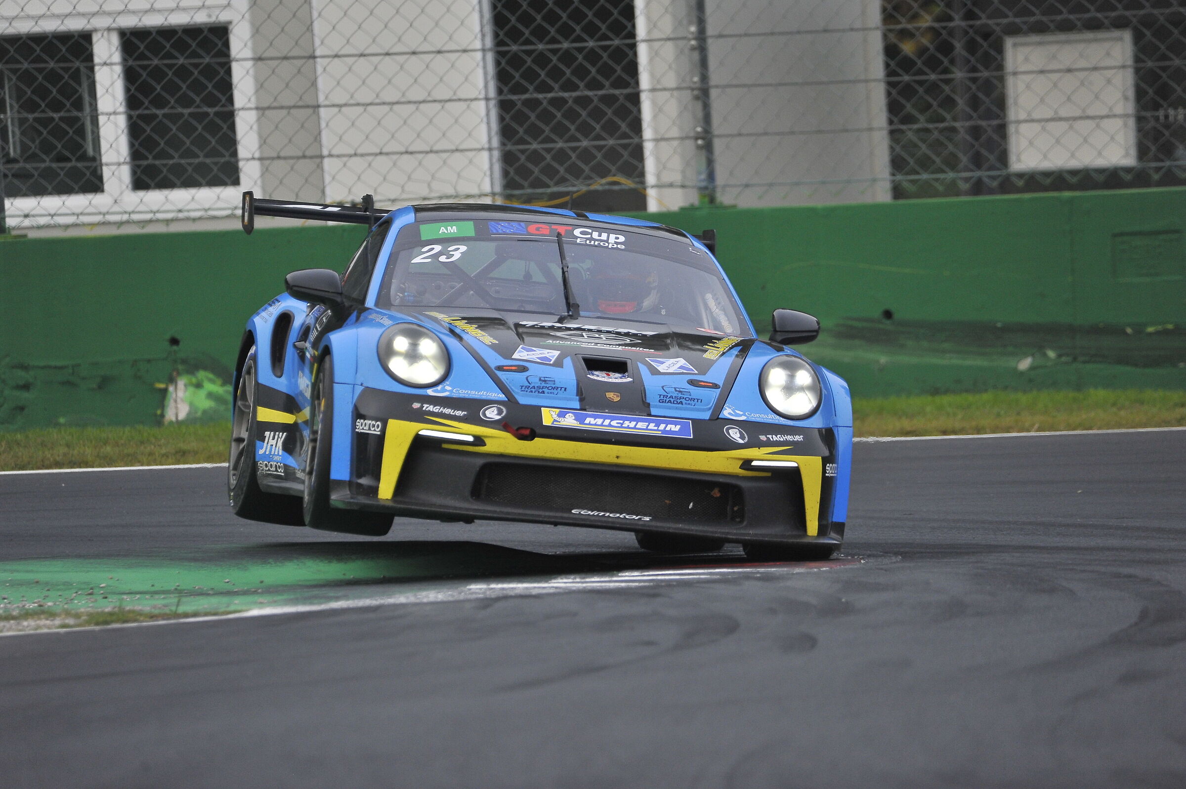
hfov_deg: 4.1
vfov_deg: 2.7
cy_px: 394
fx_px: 16461
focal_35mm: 500
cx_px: 593
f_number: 6.3
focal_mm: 500
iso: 1250
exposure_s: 1/1000
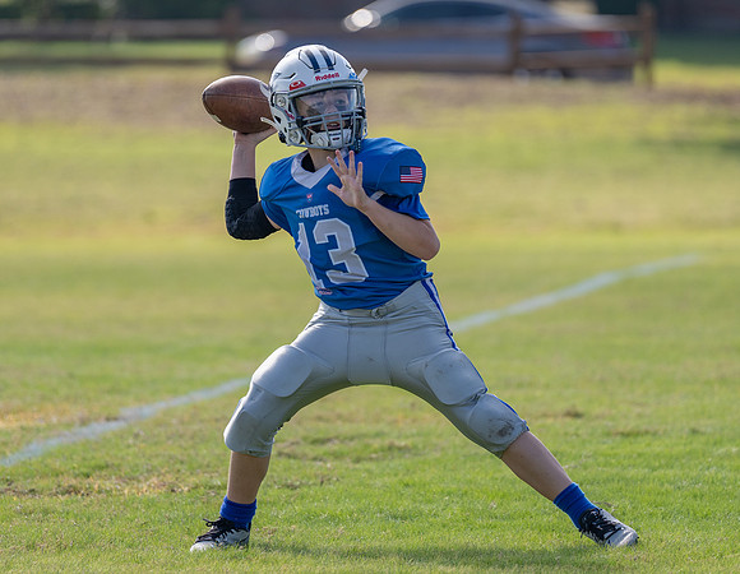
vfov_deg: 4.2
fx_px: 7830
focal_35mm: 362
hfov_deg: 5.4
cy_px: 254
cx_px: 325
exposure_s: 1/1250
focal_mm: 200
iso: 100
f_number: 2.8
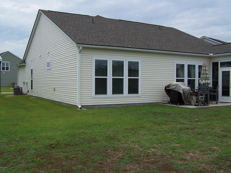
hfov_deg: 49.0
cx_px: 116
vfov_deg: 37.7
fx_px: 254
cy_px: 86
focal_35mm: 38
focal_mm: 6.3
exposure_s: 1/1000
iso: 64
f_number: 4
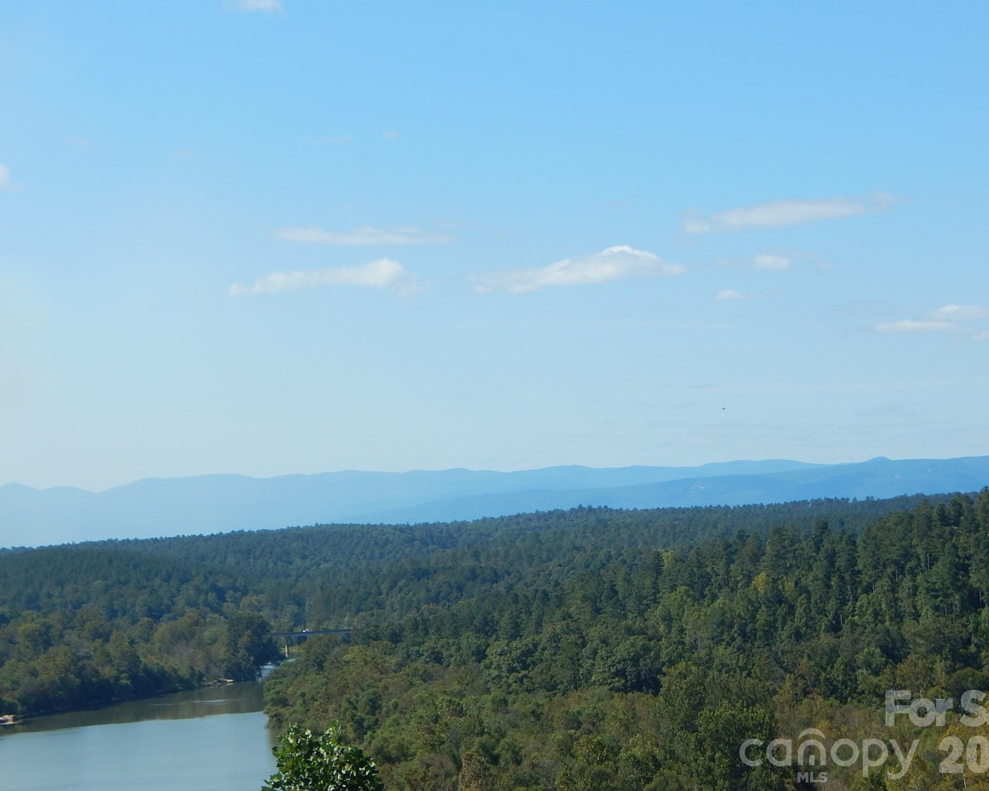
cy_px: 395
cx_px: 522
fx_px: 2839
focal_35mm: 97
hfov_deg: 19.8
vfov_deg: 15.9
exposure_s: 1/800
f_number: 4.4
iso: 125
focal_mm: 16.6
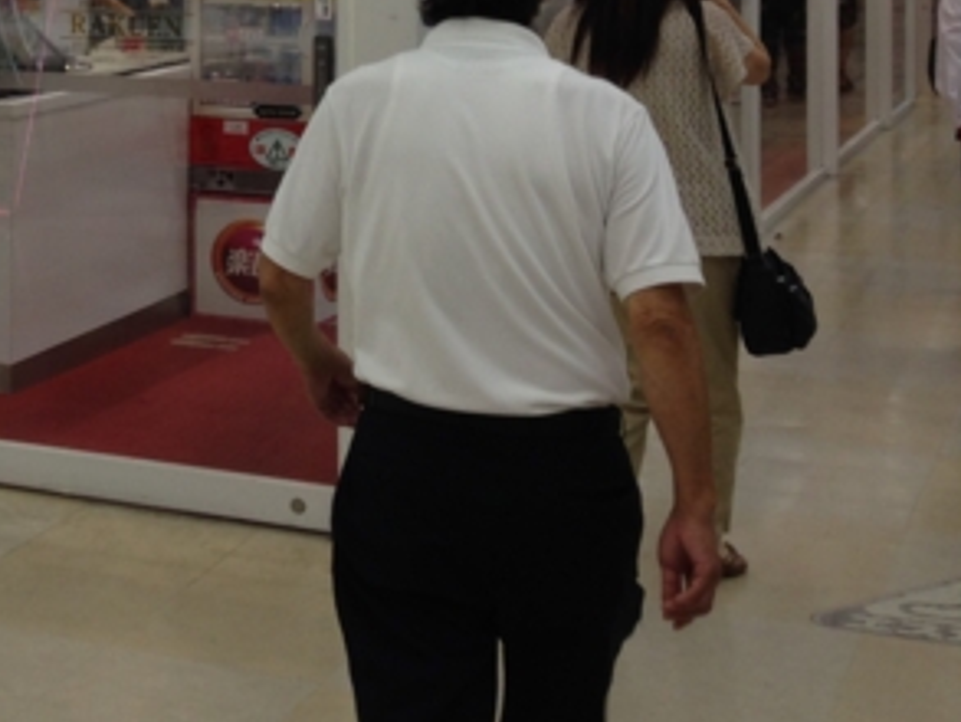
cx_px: -249
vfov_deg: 15.8
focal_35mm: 90
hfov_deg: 20.1
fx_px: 2500
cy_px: -164
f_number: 2.4
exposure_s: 1/100
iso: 50
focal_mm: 4.12
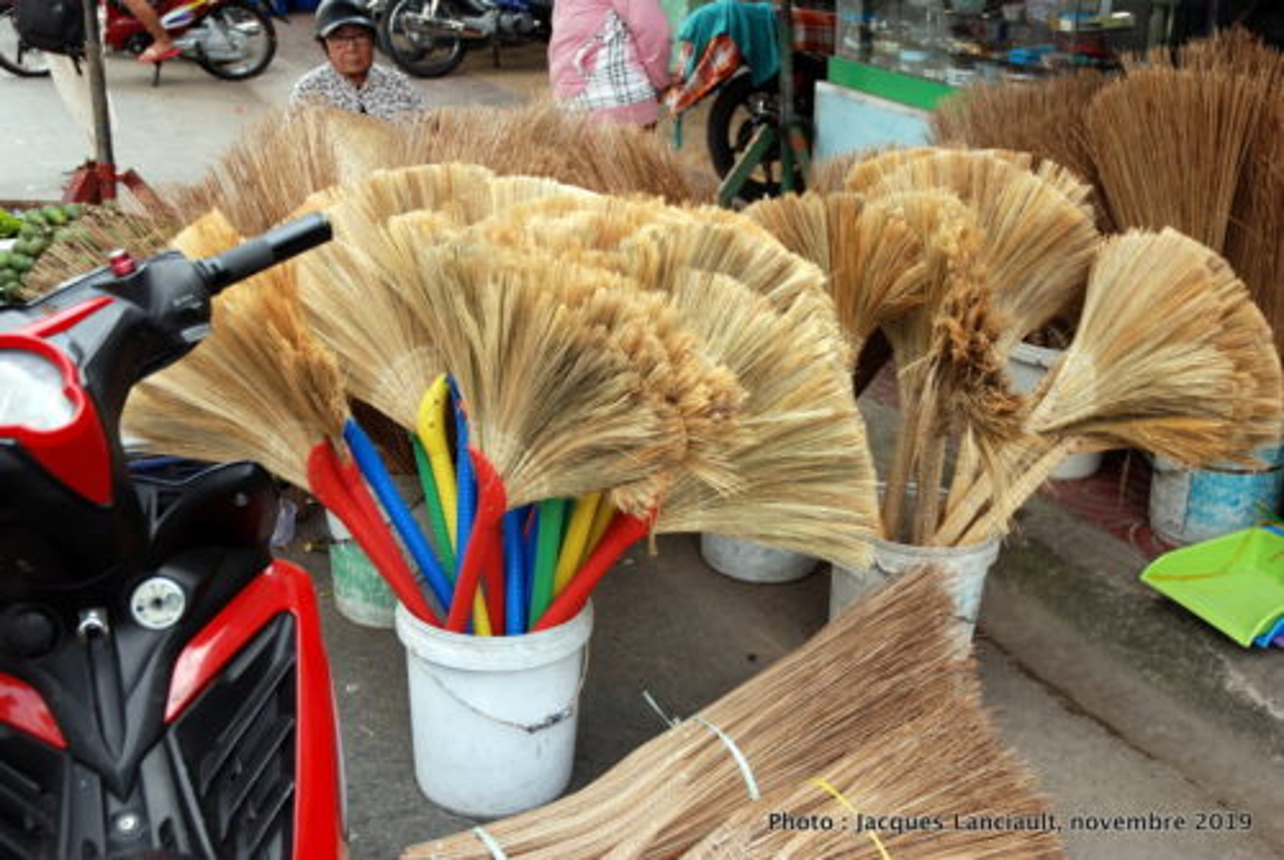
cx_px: 642
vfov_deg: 33.1
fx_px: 1447
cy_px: 430
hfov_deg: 47.9
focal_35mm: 40
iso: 100
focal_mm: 27
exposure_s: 1/60
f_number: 4
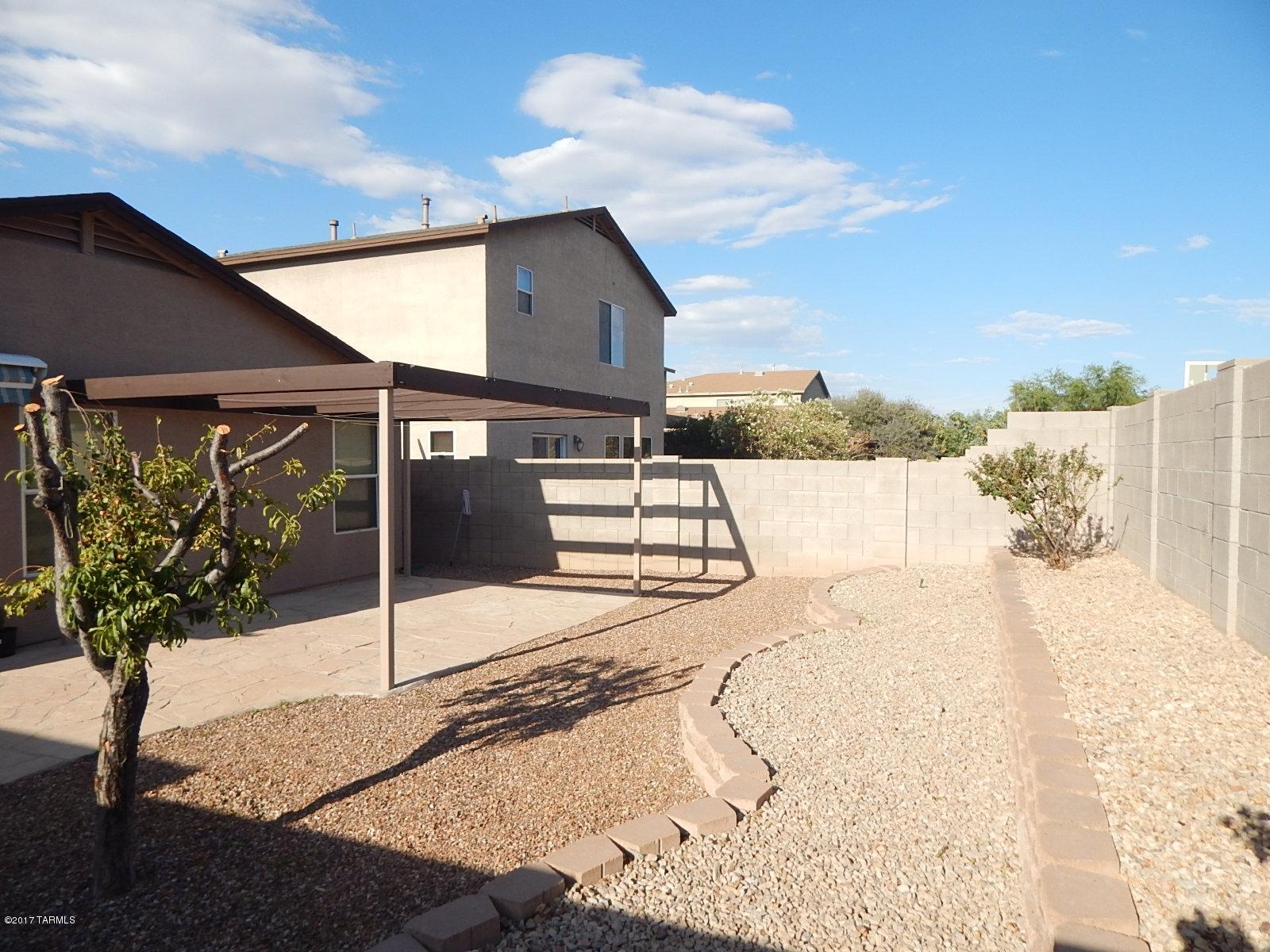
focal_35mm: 22
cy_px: 476
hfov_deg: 76.4
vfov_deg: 61.1
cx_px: 635
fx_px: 807
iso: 125
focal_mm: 4
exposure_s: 1/400
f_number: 6
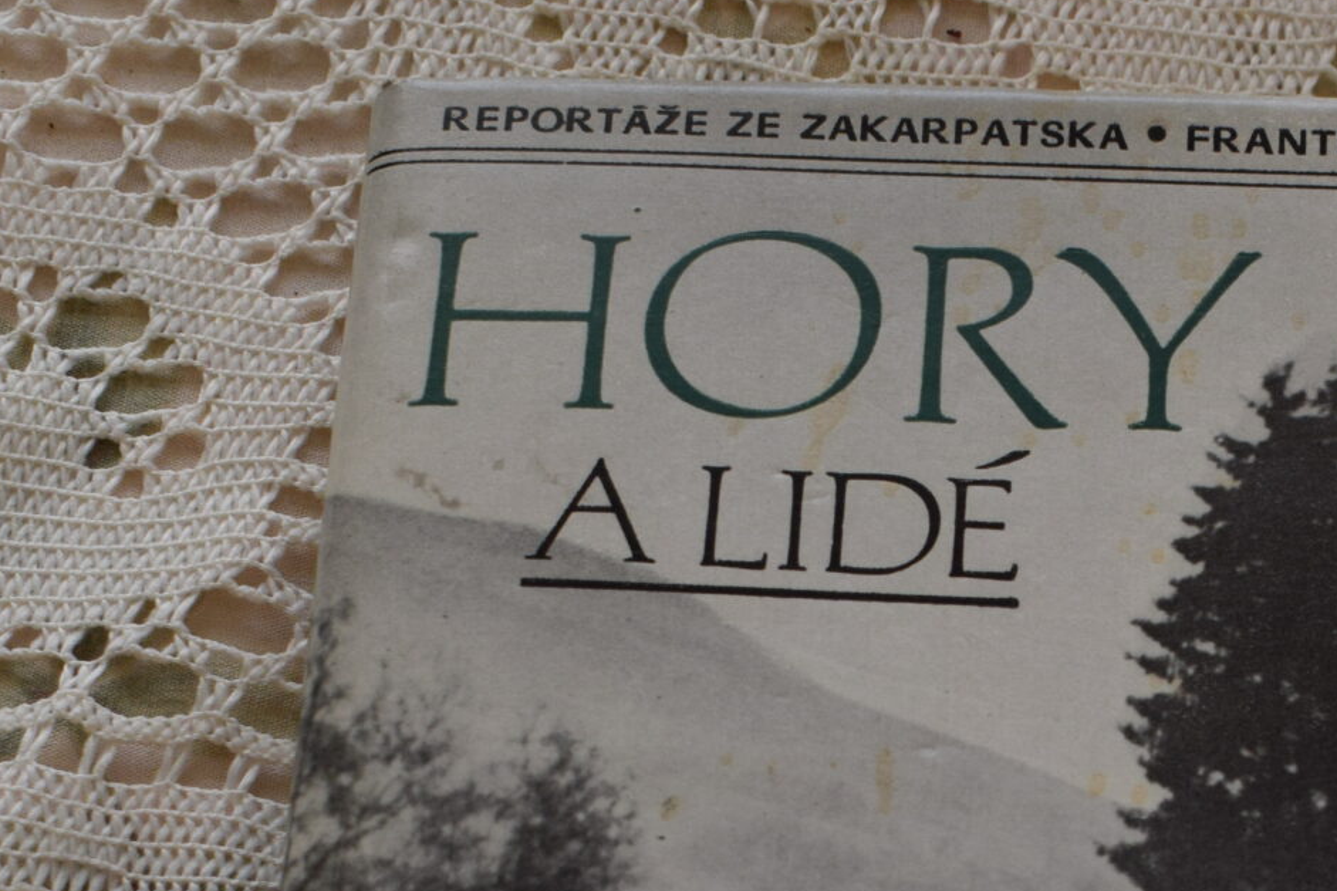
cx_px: 1080
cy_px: 1113
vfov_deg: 11.3
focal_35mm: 118
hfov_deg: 17.2
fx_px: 4395
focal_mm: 29
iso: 400
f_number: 6.3
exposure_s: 1/160
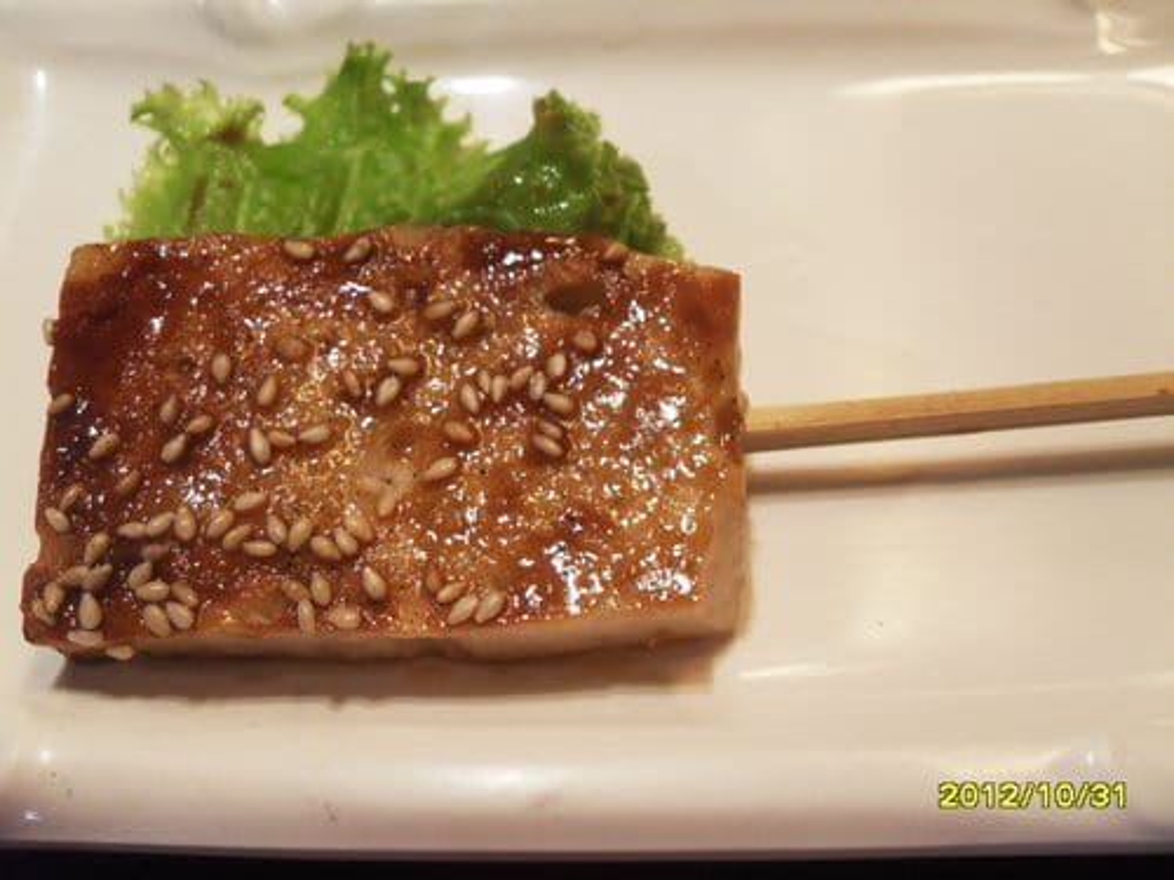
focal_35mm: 35
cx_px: 587
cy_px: 440
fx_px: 1187
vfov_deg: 40.7
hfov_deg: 52.6
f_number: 2.8
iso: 200
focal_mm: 6.2
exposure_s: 1/20
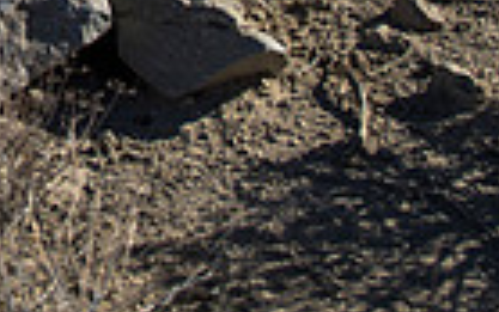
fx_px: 1565
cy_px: -339
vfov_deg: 10.4
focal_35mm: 115
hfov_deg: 16.8
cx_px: -197
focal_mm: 18
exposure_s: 1/2000
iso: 100
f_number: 4.5
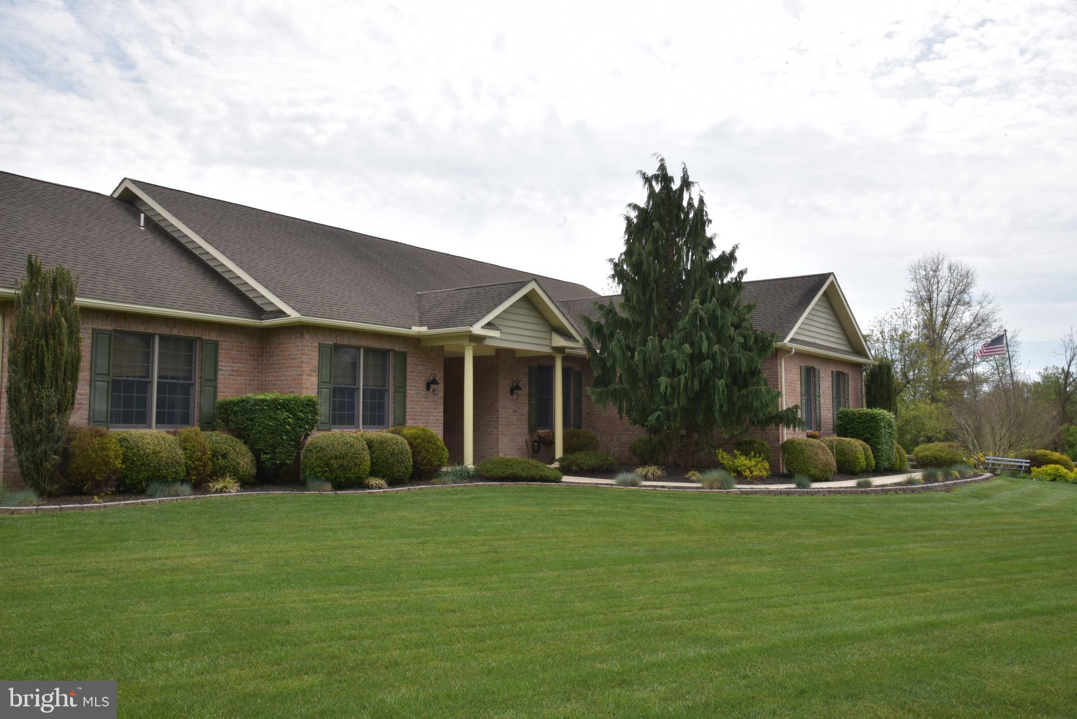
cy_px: 360
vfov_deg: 42.4
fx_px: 928
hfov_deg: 60.3
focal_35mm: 31
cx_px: 538
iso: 800
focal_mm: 31
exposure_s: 1/200
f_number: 22
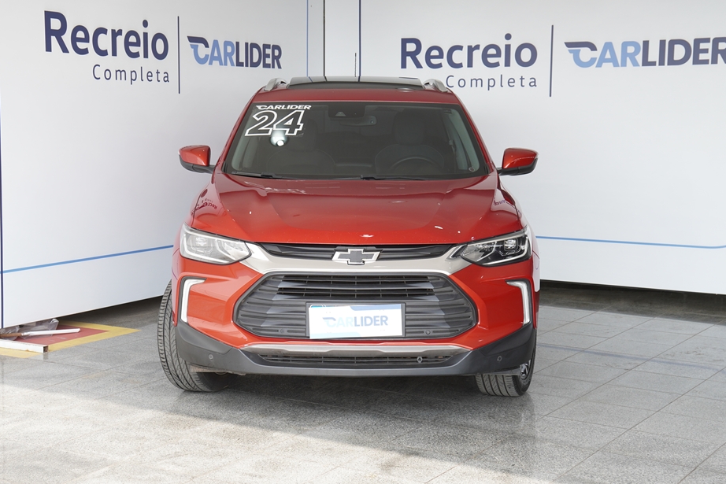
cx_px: 354
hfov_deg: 33.4
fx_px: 1210
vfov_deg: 22.6
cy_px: 225
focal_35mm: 60
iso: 160
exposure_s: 1/160
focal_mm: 36
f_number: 4.5
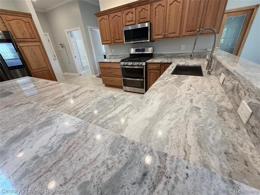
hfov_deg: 102.1
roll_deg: +5.1
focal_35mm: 14
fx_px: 105
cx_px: 130
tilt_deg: -27.6
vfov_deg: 85.7
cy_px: 98
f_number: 2.2
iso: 320
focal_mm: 2.22
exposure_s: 1/120
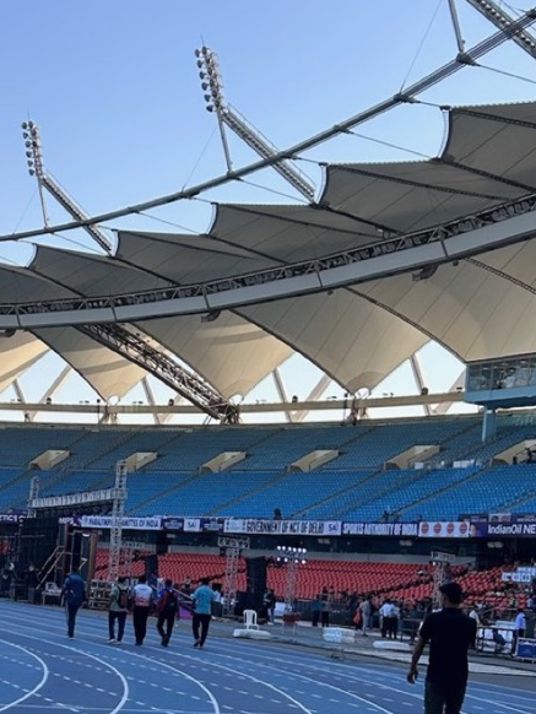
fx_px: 1382
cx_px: 164
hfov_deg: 21.8
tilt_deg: -2.3
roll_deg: -4.7
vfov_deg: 28.4
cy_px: 563
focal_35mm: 67
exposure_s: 1/1575
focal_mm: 5.7
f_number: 1.5
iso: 50
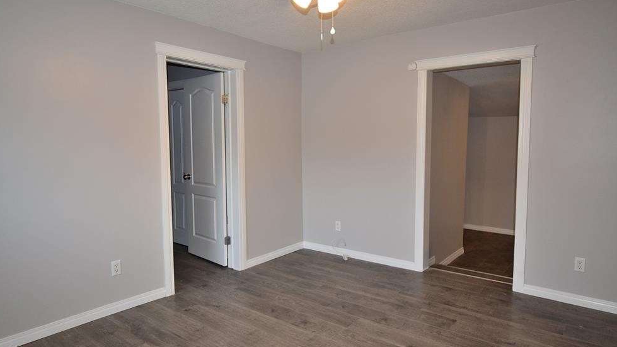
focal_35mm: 23
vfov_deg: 49.5
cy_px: 171
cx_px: 306
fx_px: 376
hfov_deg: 78.7
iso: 800
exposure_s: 1/100
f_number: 5
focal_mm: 14
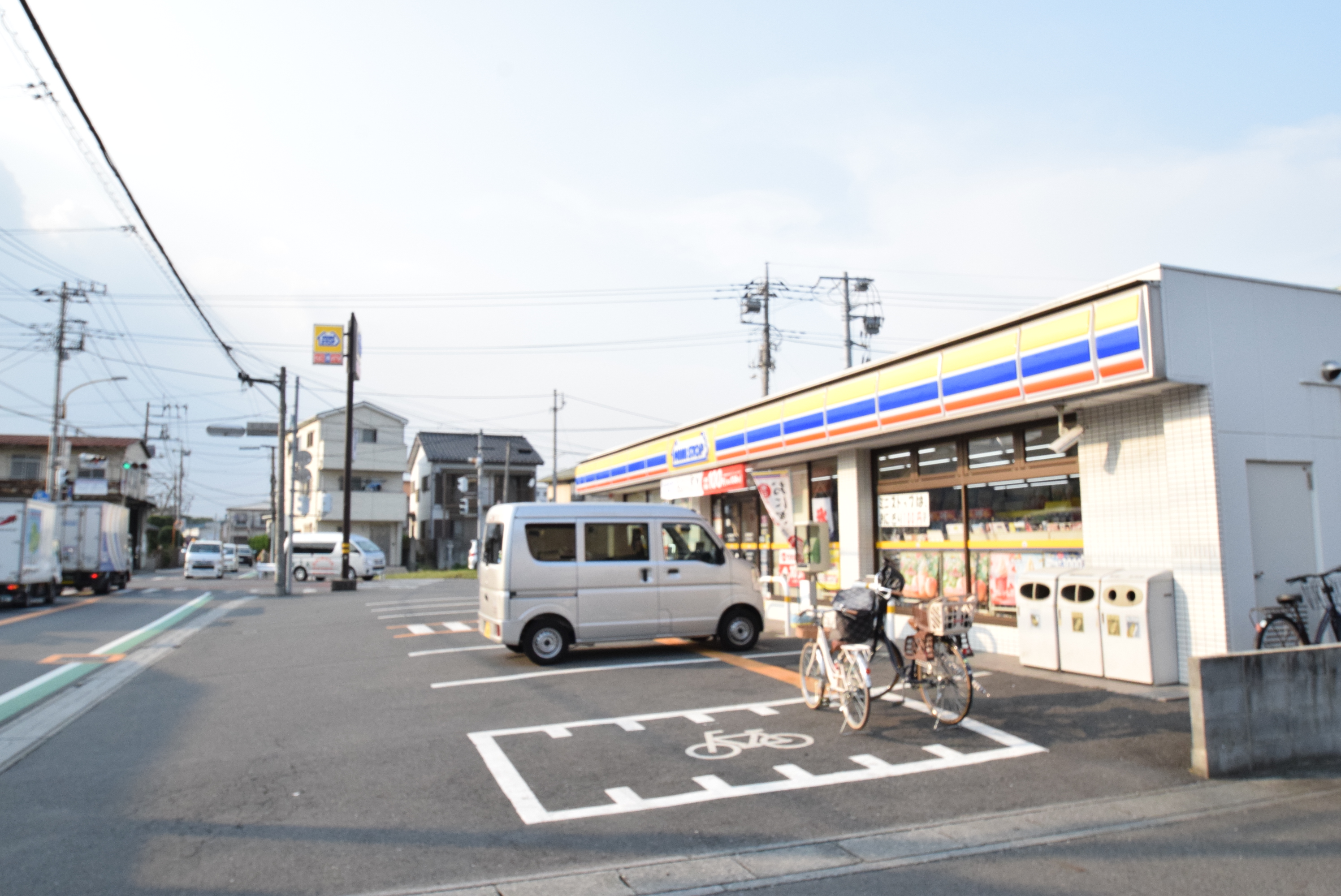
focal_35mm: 26
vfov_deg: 50.5
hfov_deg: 70.4
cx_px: 670
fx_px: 951
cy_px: 448
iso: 1600
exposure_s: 1/800
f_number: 14
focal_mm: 17
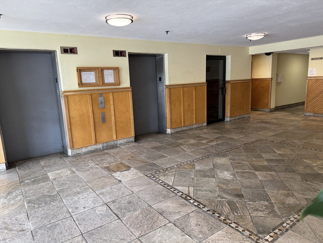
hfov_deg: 71.6
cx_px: 162
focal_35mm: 24
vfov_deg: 56.8
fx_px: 224
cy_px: 122
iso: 125
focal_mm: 6.76
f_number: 1.78
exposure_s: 1/120
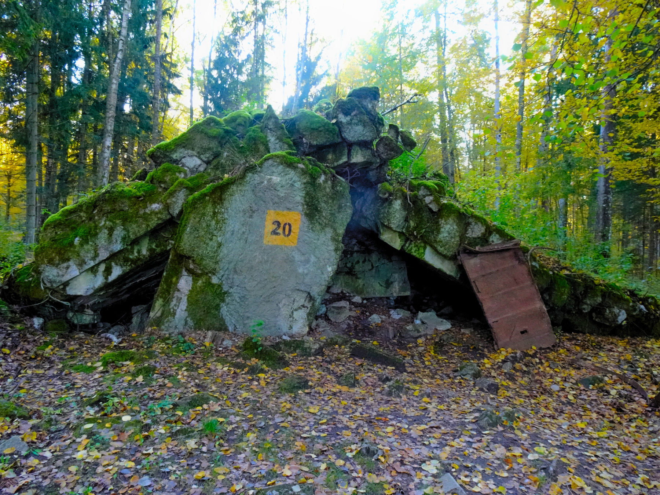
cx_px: 330
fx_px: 458
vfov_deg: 56.8
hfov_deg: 71.6
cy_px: 248
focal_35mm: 24
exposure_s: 1/80
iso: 1000
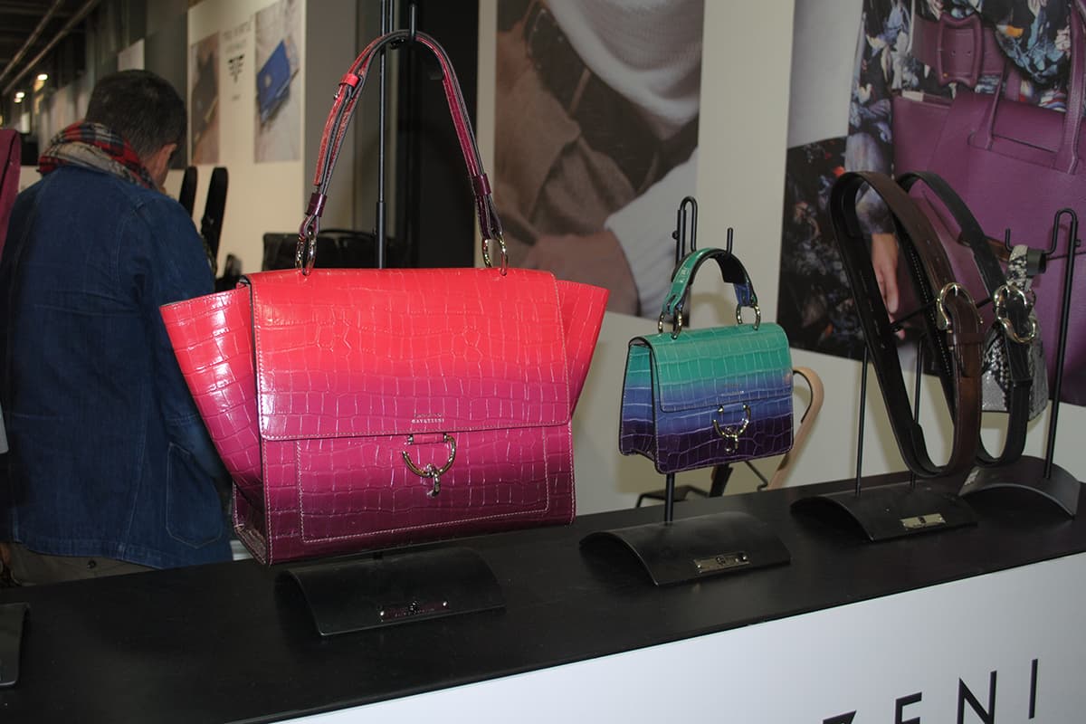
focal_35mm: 33
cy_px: 362
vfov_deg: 40.0
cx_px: 543
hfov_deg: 57.2
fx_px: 995
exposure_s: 1/60
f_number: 4
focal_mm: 22
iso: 200
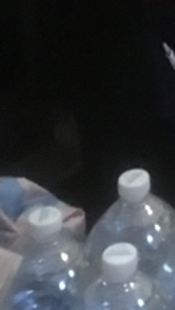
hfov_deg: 8.9
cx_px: 414
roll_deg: +0.1
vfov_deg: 15.6
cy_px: -188
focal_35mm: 124
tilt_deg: -11.4
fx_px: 1021
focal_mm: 4.15
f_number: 2.2
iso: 1000
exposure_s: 1/15
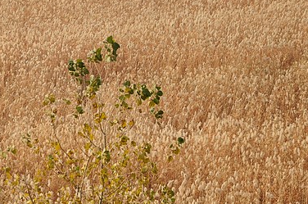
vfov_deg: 4.2
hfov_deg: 6.3
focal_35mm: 327
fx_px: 2792
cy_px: 178
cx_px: 69
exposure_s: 1/640
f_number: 6.3
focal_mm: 105
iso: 200
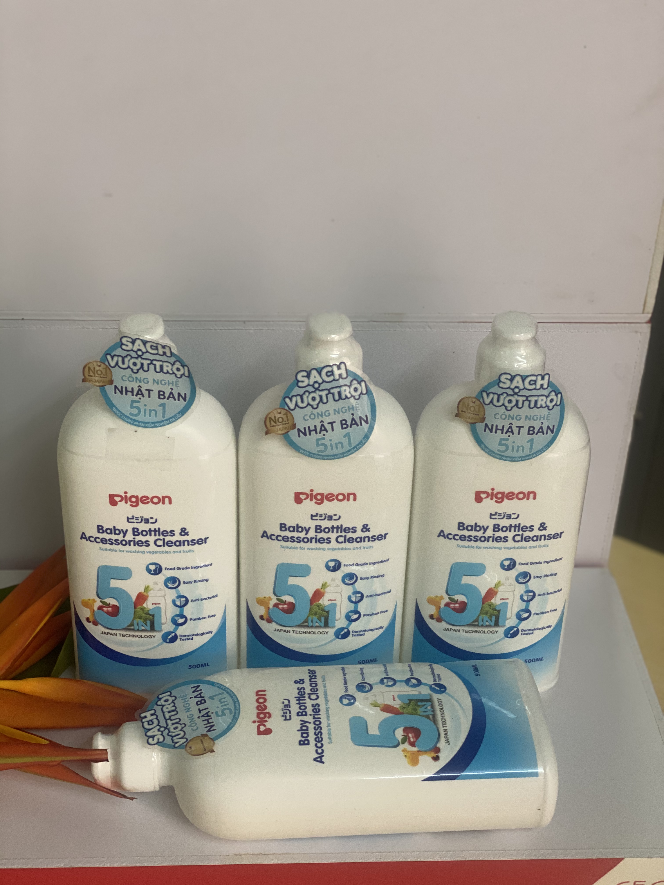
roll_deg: -3.2
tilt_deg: -32.9
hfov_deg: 28.0
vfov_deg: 36.8
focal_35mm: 52
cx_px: 332
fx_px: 1330
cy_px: 442
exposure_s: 1/33
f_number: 2
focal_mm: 6
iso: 125
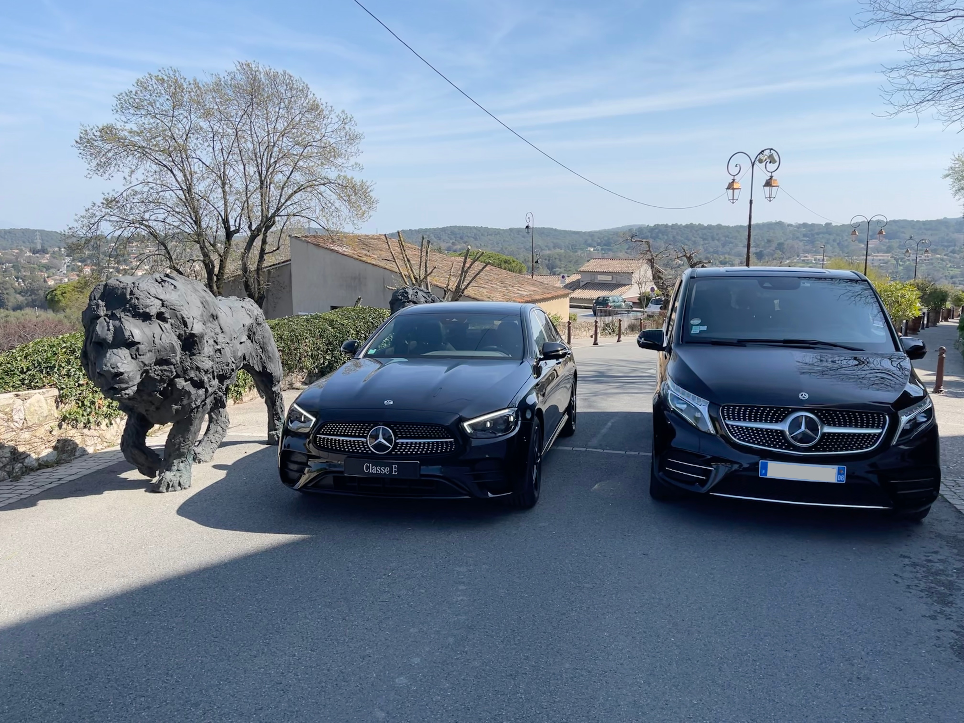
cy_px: 362
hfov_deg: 67.3
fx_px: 724
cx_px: 482
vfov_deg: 53.1
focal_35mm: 26
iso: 32
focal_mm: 5.1
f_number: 1.6
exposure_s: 1/3165
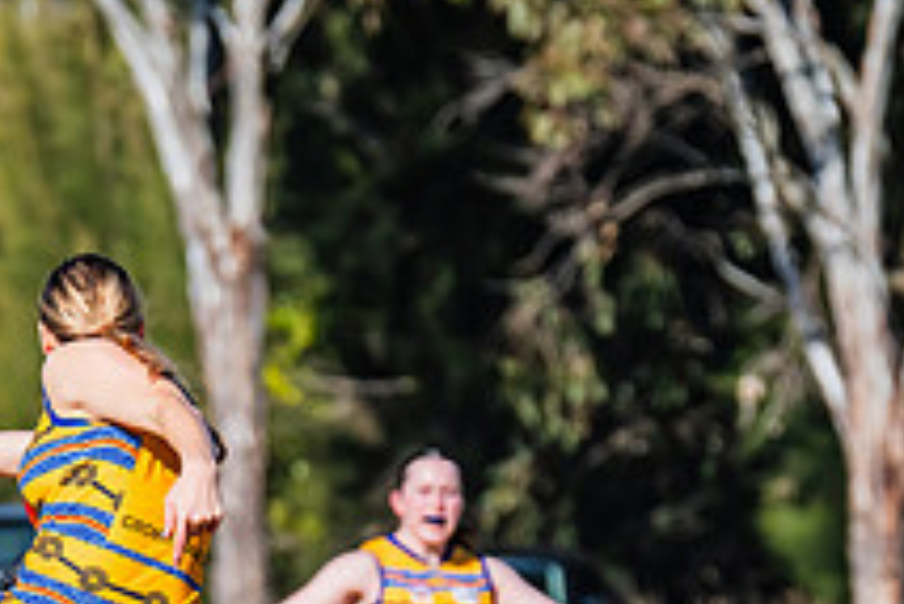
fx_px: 24373
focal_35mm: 970
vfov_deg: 1.4
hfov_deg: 2.1
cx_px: 99
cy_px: 643
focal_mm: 330
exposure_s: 1/1600
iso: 640
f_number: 9
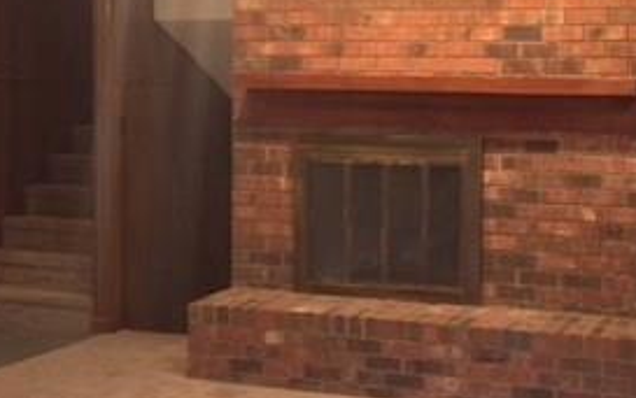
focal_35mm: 72
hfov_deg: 28.4
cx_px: 433
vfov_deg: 18.1
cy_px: 154
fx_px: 1249
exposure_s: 1/30
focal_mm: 4.15
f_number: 2.2
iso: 32
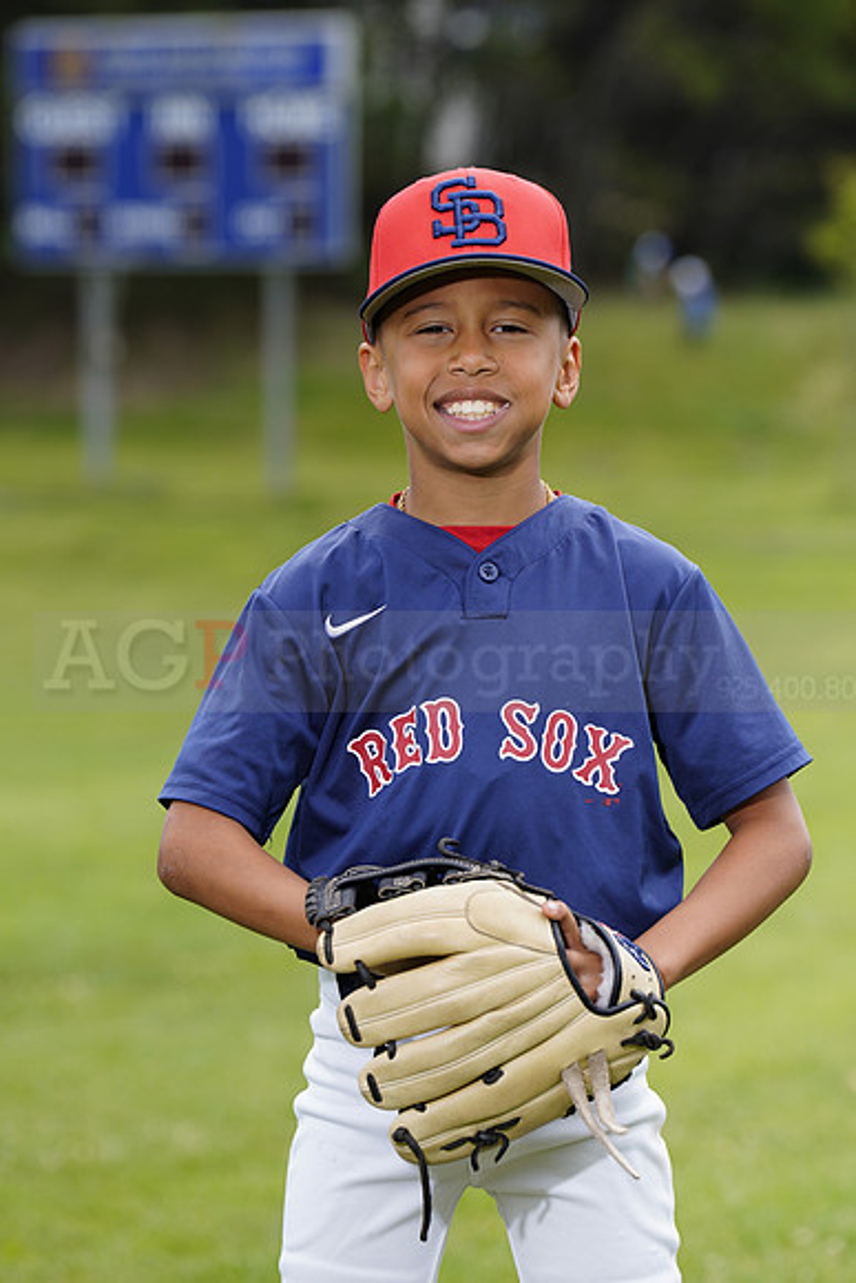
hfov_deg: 7.1
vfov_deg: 10.6
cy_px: 642
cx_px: 428
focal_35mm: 194
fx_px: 6915
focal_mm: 194
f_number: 6.3
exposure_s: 1/250
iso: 100
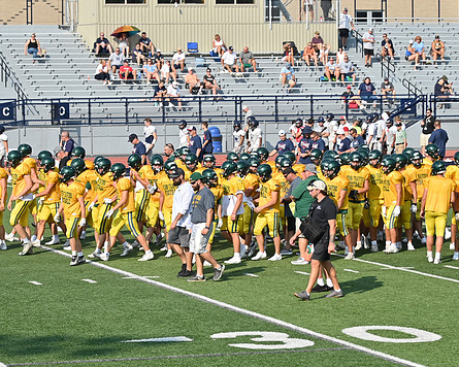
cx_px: 251
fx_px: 2241
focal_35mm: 165
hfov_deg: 11.7
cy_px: 181
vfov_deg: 9.4
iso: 100
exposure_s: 1/800
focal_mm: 90
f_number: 5.3
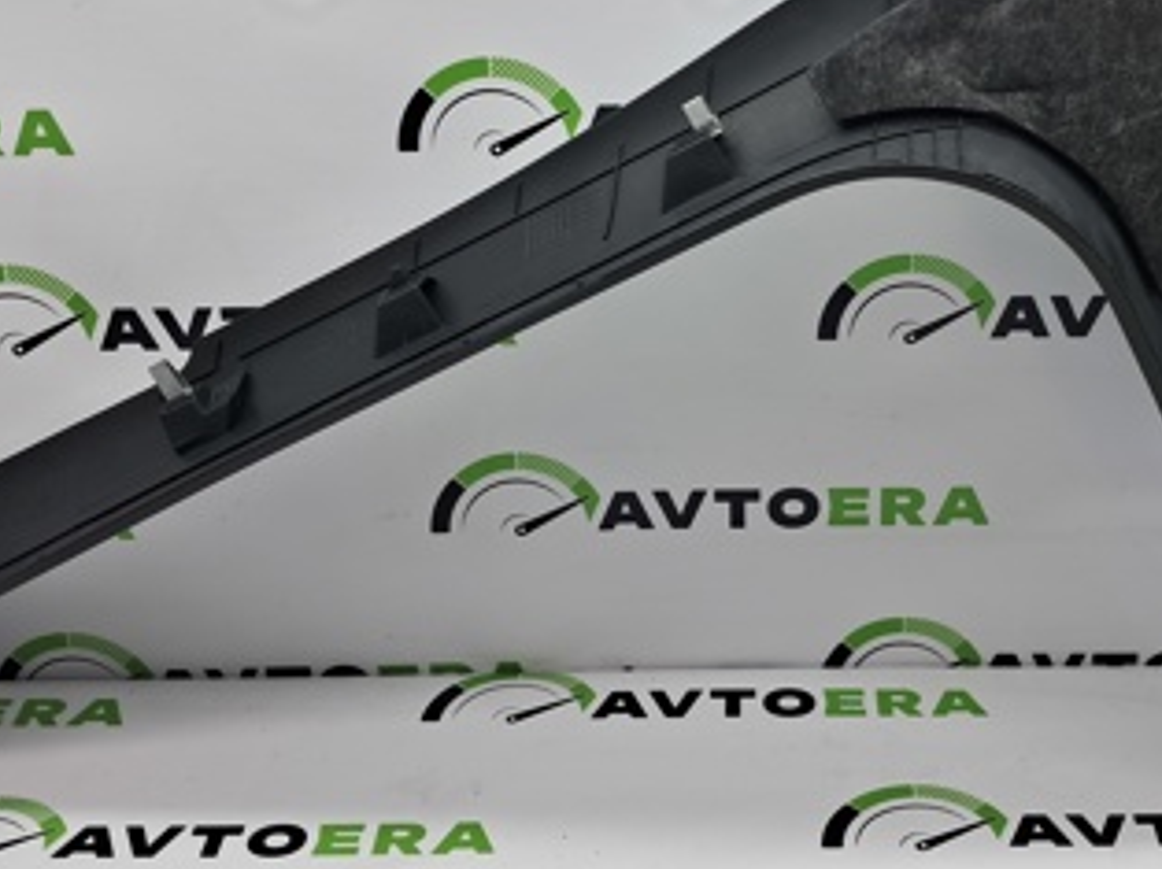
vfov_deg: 26.4
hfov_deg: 34.7
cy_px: 316
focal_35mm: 55
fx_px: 1845
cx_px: 748
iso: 50
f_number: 1.8
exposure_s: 1/100
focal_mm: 4
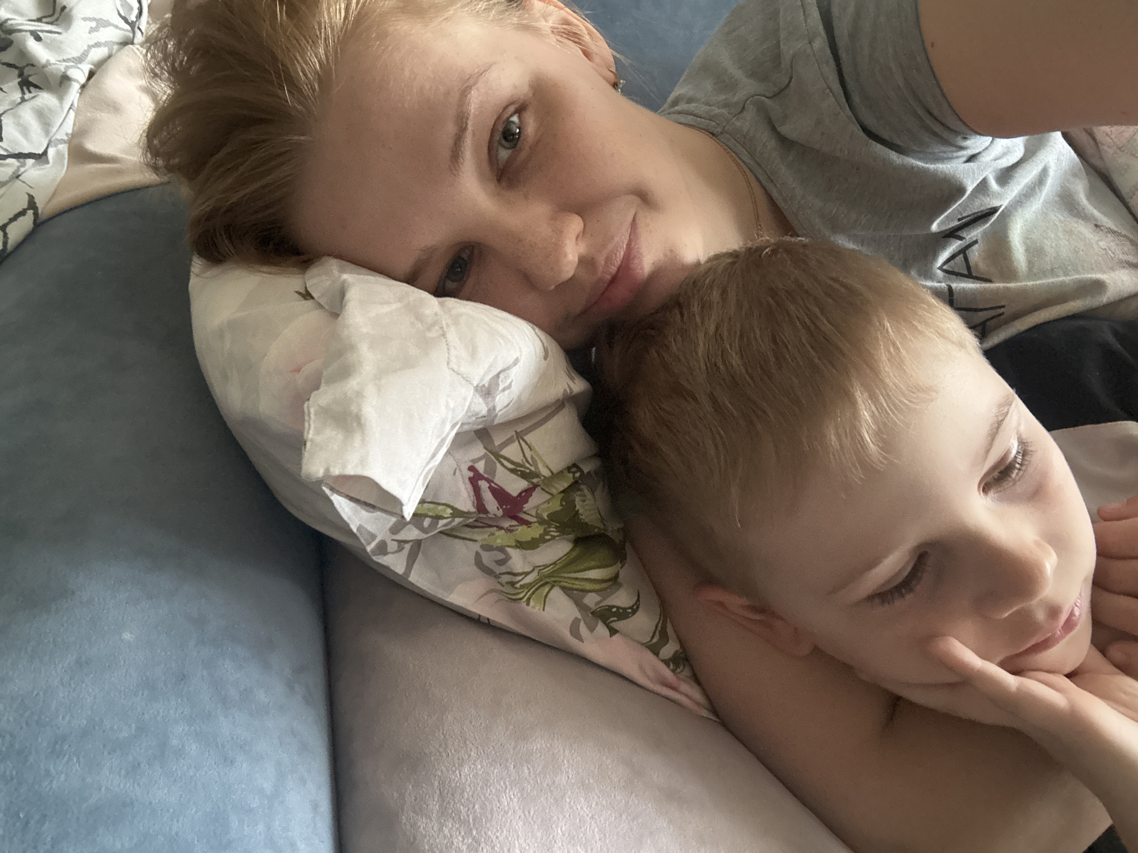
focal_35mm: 23
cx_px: 569
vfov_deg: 58.9
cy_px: 426
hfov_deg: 73.9
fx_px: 756
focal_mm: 2.69
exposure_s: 1/33
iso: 320
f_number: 1.9
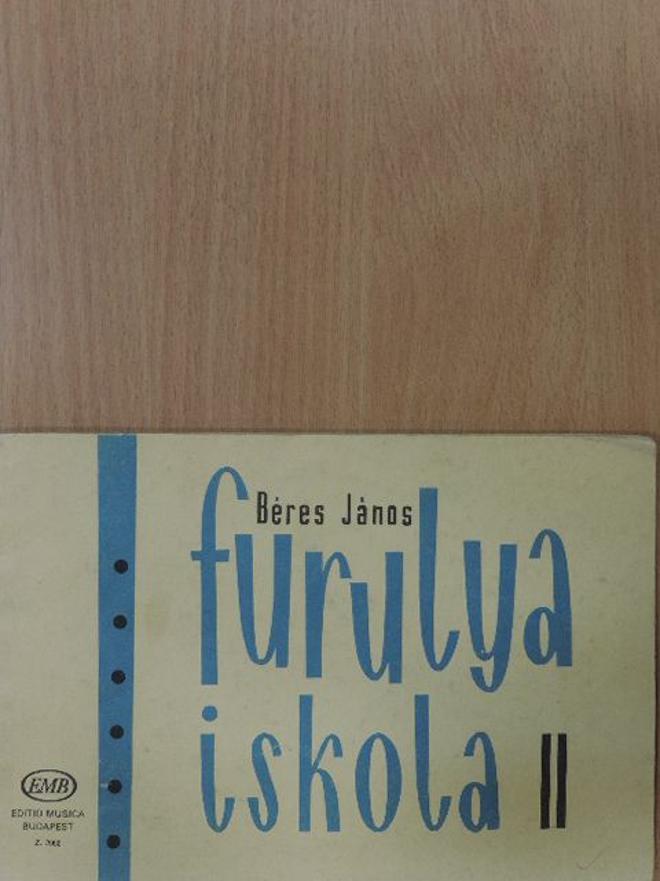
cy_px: 440
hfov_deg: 33.6
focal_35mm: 43
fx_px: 1093
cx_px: 330
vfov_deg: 43.9
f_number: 4.8
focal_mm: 7.6
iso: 400
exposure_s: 1/20
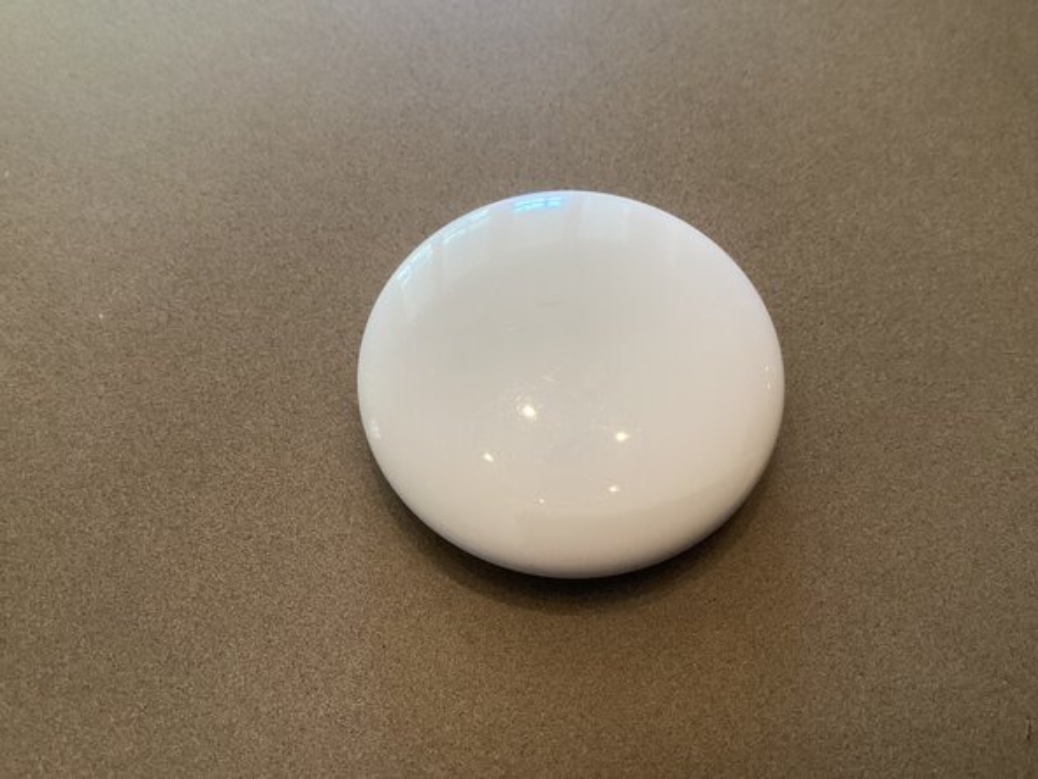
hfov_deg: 58.4
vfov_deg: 45.4
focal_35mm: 31
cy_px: 390
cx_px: 519
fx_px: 930
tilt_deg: -65.3
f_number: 2.4
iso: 320
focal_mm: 3.3
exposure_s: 1/60
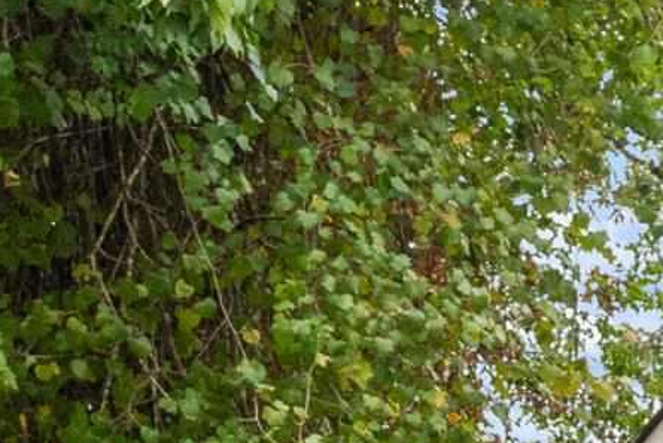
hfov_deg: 9.3
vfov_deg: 6.9
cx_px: 1897
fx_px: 3353
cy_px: 1260
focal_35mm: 182
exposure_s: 1/30
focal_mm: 18
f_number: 7.1
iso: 320
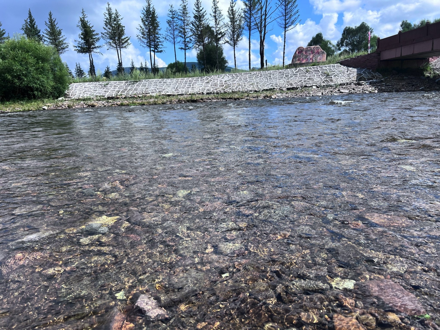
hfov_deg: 67.3
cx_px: 220
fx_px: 330
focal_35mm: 26
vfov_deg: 53.1
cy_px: 165
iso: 50
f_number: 1.5
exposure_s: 1/3571
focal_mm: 5.7
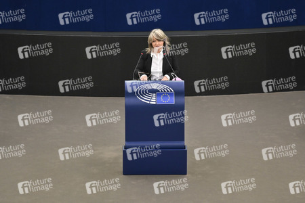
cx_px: 152
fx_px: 1694
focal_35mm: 200
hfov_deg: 10.3
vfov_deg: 6.9
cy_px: 102
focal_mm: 200
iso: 1000
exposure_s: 1/320
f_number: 2.8
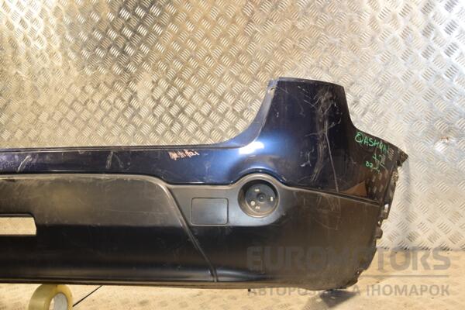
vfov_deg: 28.1
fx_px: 620
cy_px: 155
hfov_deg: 41.1
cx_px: 232
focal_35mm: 48
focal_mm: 32
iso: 800
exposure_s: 1/125
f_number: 5
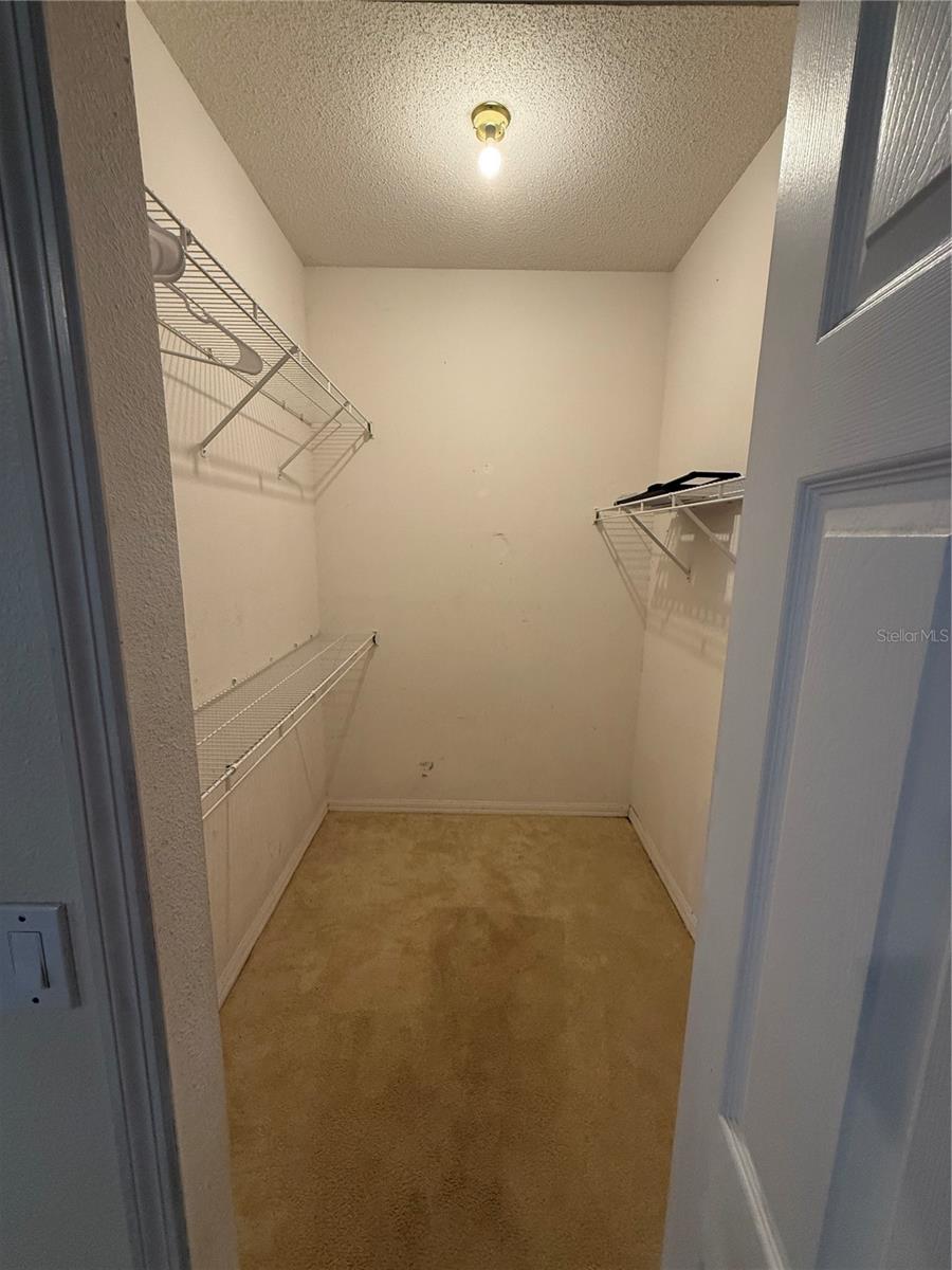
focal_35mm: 14
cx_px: 476
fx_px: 513
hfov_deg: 85.7
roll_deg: -1.5
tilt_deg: -9.4
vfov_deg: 102.1
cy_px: 635
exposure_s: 1/120
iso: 320
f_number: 2.2
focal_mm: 2.22
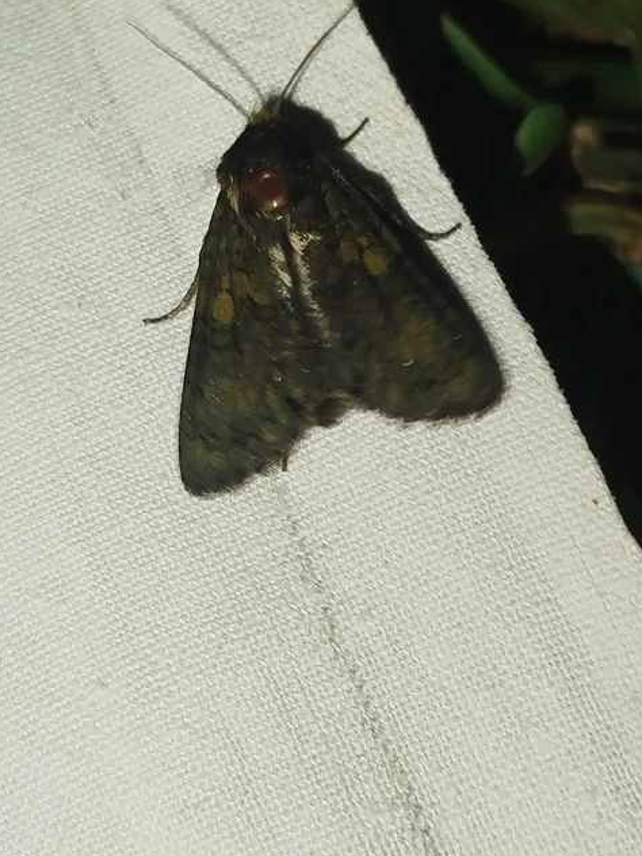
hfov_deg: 17.4
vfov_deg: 23.0
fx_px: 2102
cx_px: 321
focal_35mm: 85
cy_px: 428
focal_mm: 5.31
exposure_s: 1/50
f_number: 1.7
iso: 64
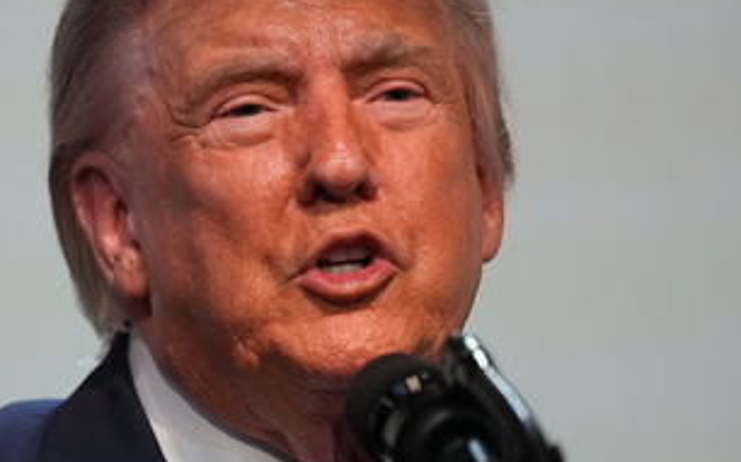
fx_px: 15504
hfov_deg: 2.7
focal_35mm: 768
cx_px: 191
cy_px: 246
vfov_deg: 1.7
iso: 1250
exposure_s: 1/250
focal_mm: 300
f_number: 2.8
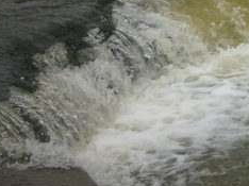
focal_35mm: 113
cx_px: 411
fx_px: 812
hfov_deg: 15.6
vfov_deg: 12.4
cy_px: -96
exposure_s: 1/500
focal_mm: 5.5
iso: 80
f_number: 2.8
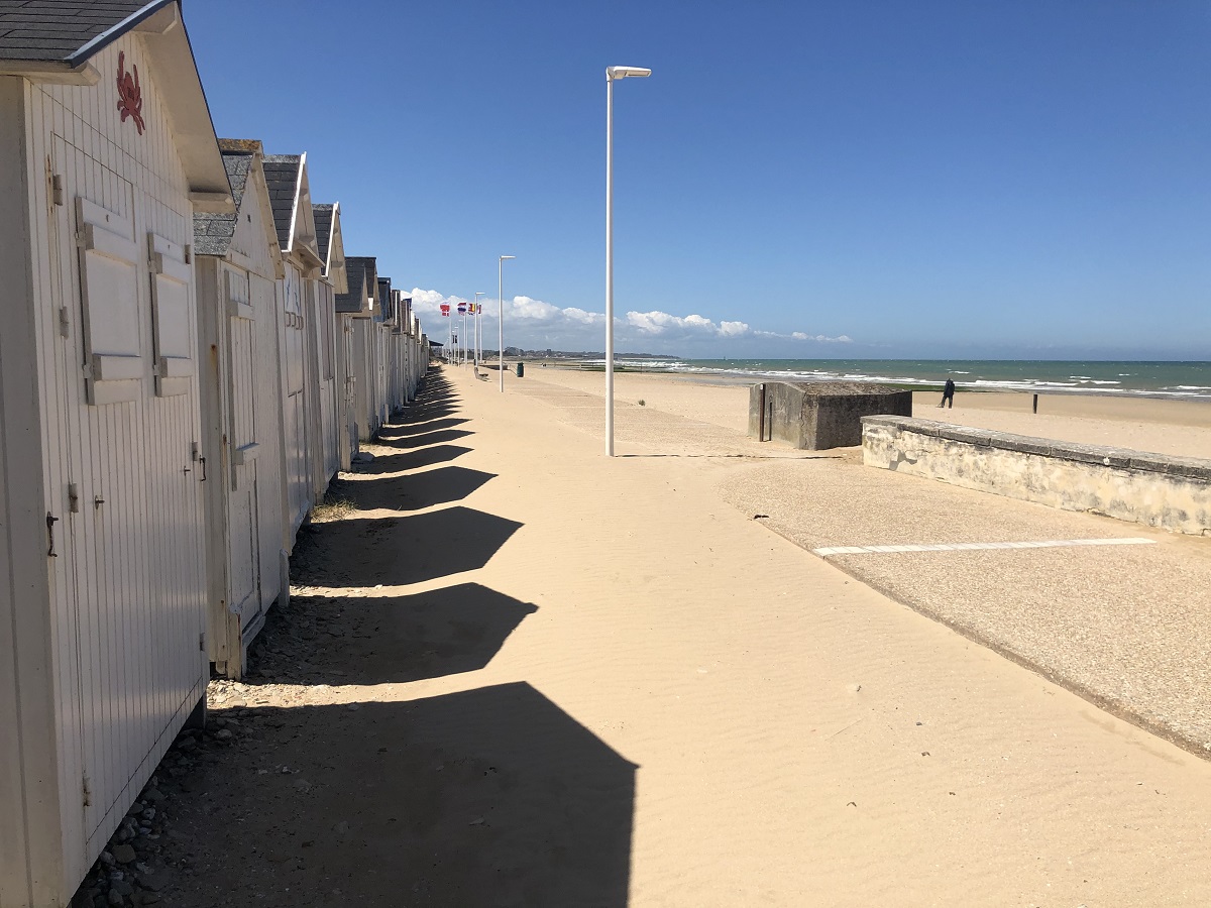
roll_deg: -0.5
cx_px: 606
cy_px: 454
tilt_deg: -7.8
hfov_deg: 63.4
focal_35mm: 28
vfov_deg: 49.7
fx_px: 980
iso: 20
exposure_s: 1/3472
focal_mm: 4
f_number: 1.8
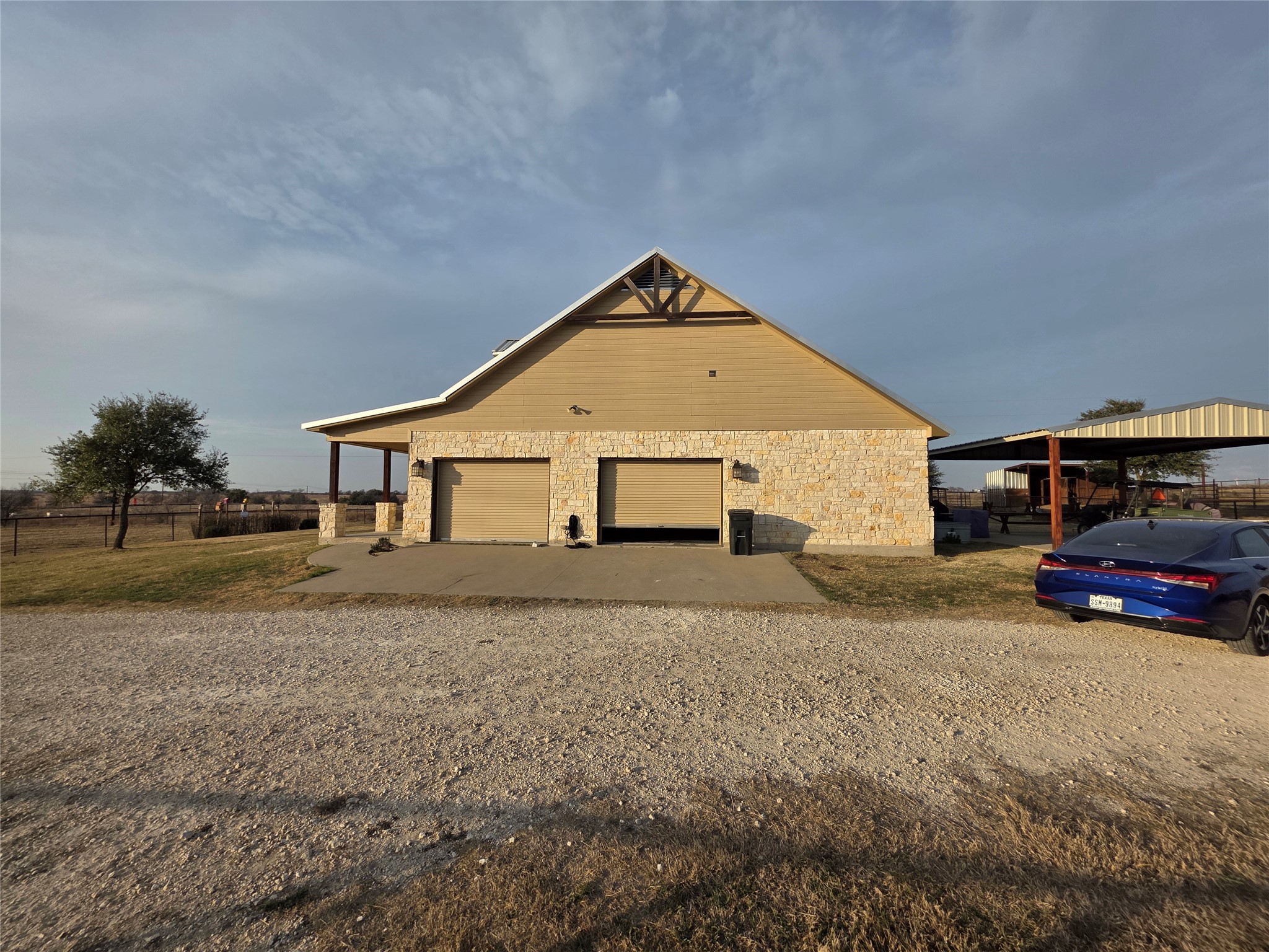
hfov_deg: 106.2
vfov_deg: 89.9
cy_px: 476
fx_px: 477
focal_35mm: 13
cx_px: 634
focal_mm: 2.2
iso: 40
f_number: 1.9
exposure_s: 1/2579
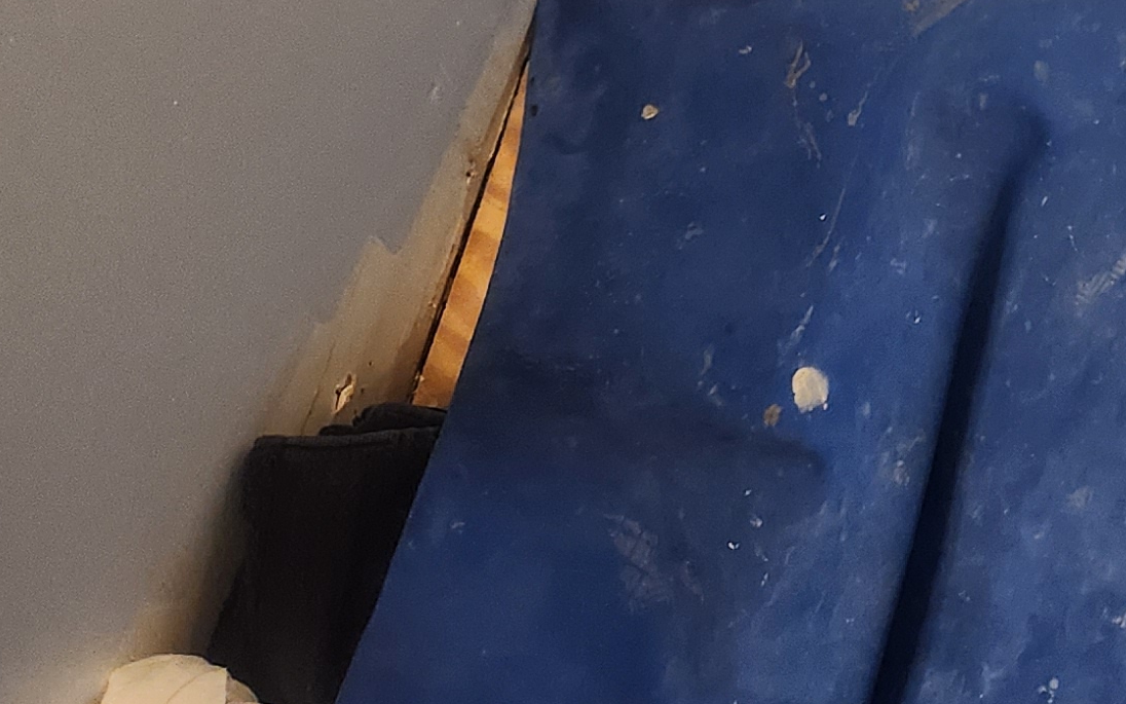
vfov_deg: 12.7
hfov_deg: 19.6
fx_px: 2731
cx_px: 1777
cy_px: -737
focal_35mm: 89
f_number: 1.8
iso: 160
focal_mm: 5.4
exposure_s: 1/120
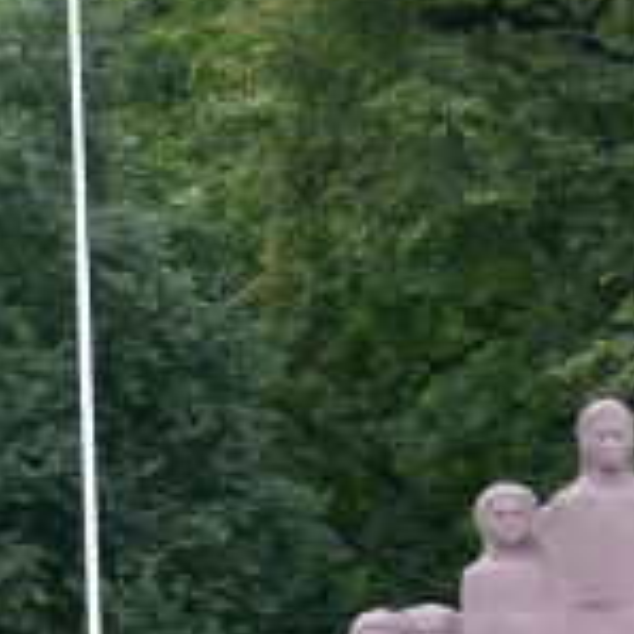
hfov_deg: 4.5
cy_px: 753
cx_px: 447
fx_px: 8102
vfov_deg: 4.5
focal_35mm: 391
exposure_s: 1/200
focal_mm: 28.3
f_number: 3.5
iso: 50
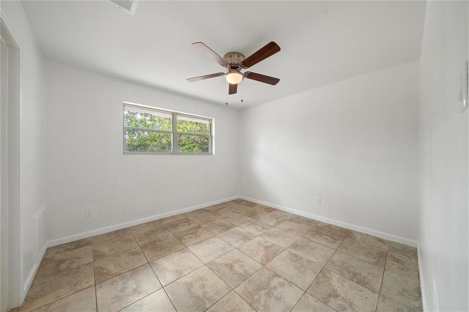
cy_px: 156
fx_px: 156
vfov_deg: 90.0
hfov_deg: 112.6
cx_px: 234
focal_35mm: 12
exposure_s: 1/6
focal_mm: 12
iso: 500
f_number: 8
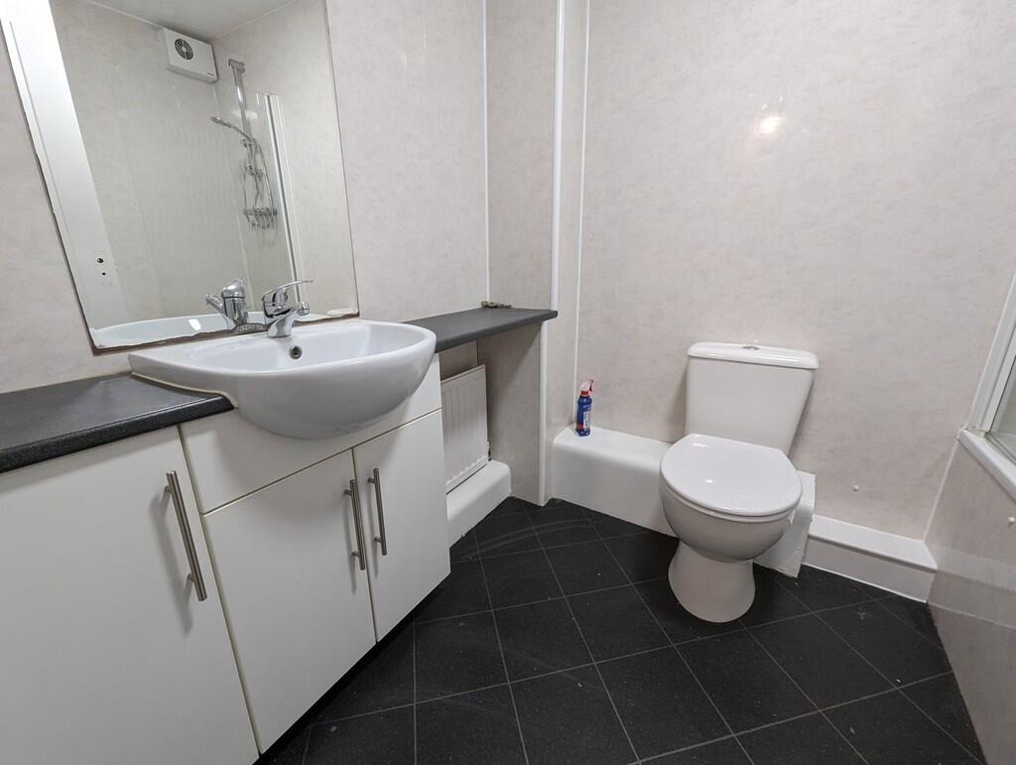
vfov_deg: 90.1
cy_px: 382
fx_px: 382
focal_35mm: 13
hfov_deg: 106.1
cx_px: 508
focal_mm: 1.95
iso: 131
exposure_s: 1/25
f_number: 2.2
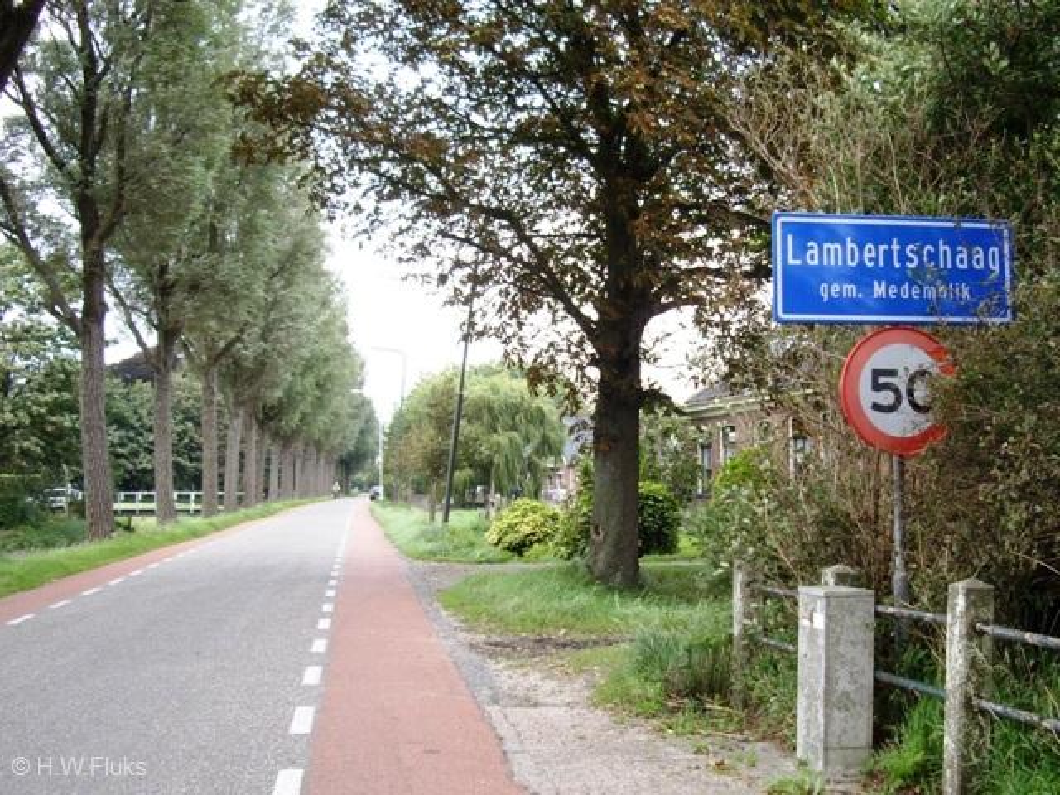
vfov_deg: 37.7
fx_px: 1164
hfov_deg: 49.0
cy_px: 398
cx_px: 530
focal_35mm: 38
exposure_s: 1/200
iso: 64
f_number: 2.8
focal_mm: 7.9
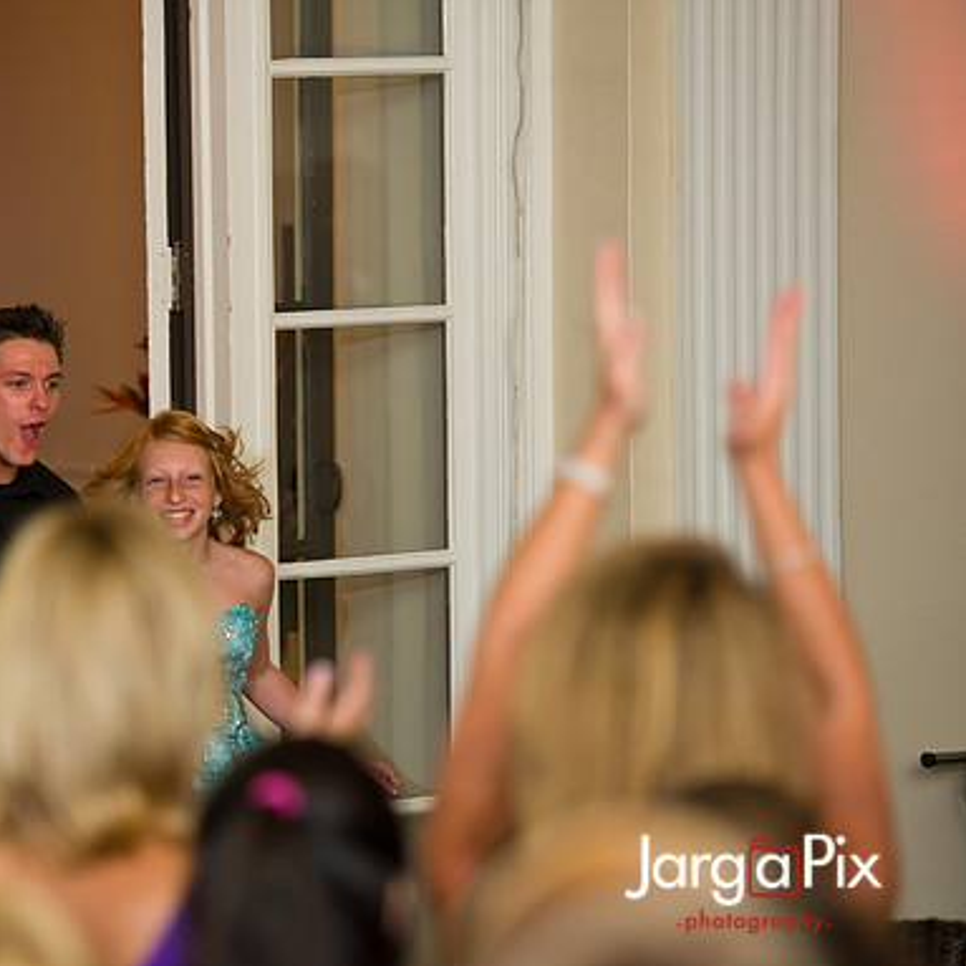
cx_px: 237
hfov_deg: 9.0
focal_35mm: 193
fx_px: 6093
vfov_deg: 9.1
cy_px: 482
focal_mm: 150
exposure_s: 1/125
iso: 1600
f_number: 3.2
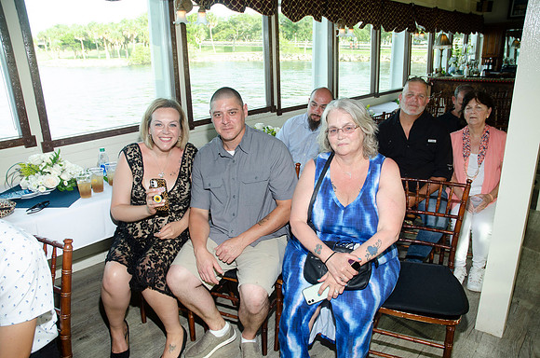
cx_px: 270
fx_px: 404
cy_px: 179
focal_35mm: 27
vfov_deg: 47.7
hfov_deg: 67.5
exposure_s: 1/125
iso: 400
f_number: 5.6
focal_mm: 18
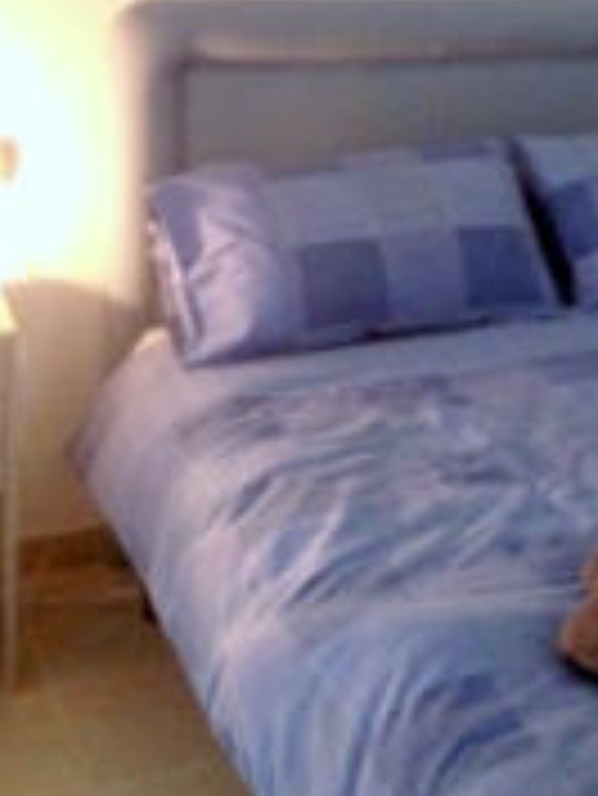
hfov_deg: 21.4
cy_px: 81
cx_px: 562
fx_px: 1541
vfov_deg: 27.9
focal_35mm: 67
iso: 500
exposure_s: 1/15
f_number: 2.4
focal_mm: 4.12
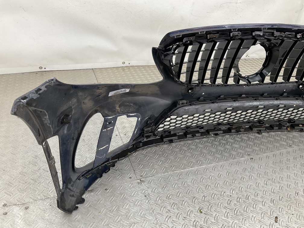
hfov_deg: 61.7
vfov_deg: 48.2
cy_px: 114
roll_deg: -7.9
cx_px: 152
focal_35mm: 29
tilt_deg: -31.3
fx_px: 255
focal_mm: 3
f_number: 1.8
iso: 32
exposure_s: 1/120
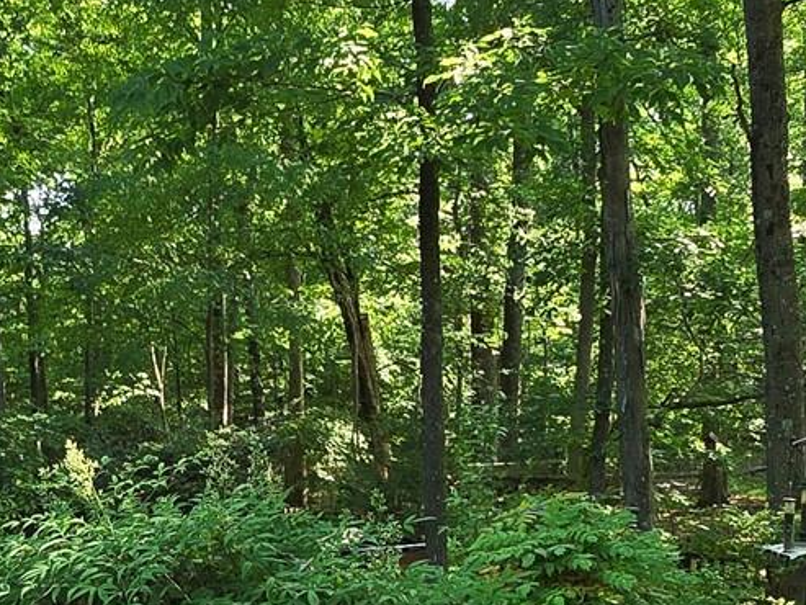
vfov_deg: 26.5
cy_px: 482
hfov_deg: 33.9
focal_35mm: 54
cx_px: 101
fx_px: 1258
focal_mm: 2.2
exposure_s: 1/120
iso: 64
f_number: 2.2
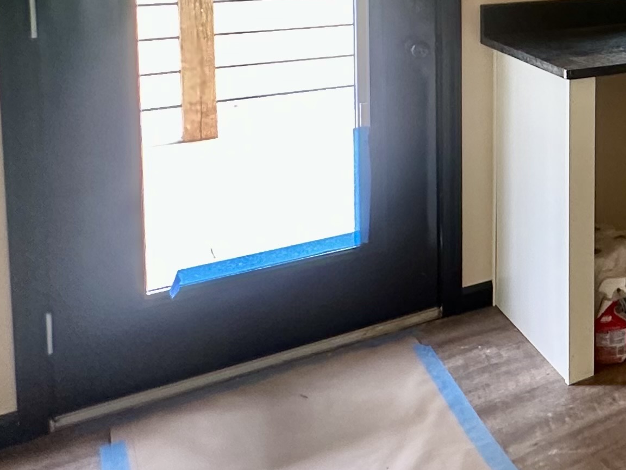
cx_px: 865
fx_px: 886
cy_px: -43
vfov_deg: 27.3
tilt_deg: -2.4
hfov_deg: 29.2
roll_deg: -1.0
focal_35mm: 49
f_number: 2.2
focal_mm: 2.22
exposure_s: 1/99
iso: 200
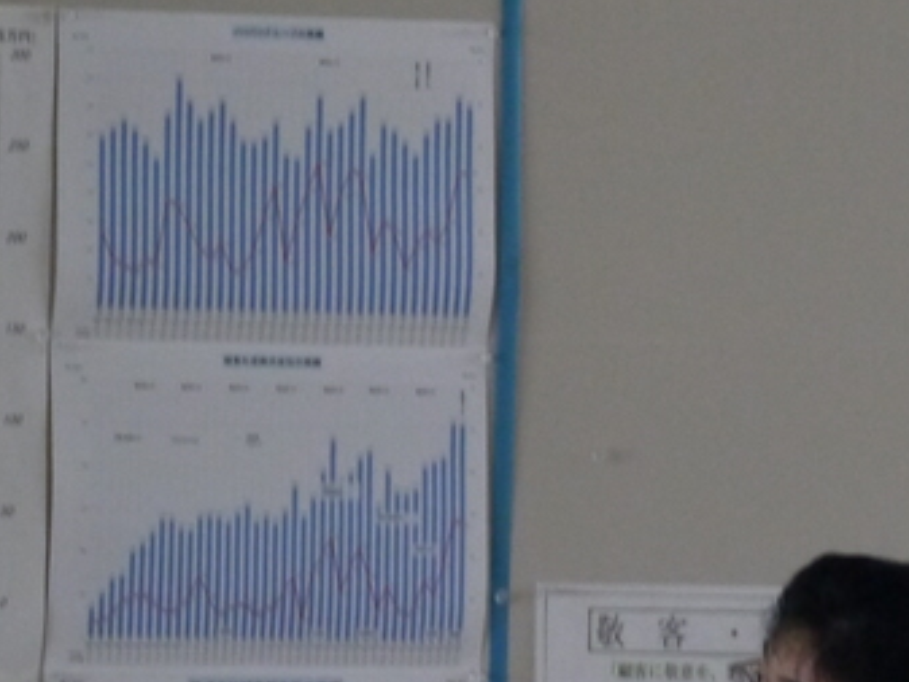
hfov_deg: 3.0
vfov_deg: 2.3
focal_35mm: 650
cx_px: 537
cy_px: 755
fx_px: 17075
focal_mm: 114
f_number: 5.6
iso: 1600
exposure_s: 1/125
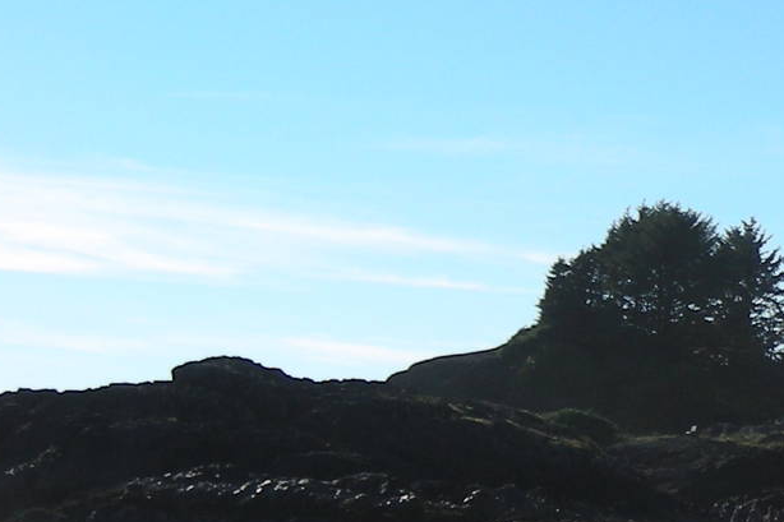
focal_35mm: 139
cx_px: 1179
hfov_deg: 13.9
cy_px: 364
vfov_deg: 9.9
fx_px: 3026
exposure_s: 1/286
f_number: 6.6
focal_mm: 6.8
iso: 50
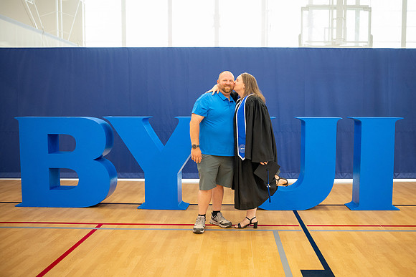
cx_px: 229
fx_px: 376
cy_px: 138
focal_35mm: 32
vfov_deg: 40.6
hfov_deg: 57.8
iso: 1600
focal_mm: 29.5
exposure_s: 1/160
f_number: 2.8
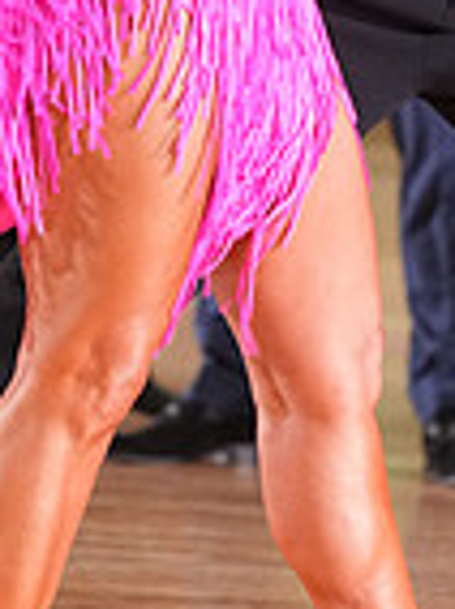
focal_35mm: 654
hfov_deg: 2.3
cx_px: 303
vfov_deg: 3.0
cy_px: -244
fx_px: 11496
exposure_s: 1/200
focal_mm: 166
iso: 2500
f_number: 4.5
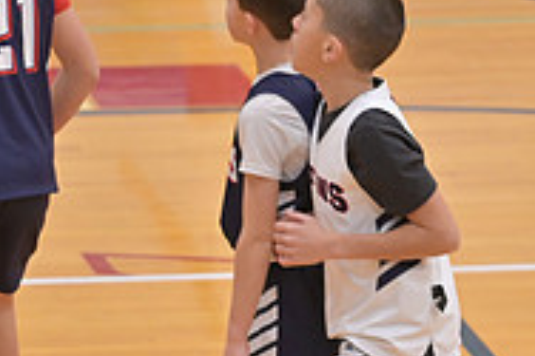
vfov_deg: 2.2
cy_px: 253
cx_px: 404
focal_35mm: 617
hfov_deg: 3.3
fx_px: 9161
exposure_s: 1/400
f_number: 4
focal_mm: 200
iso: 2200
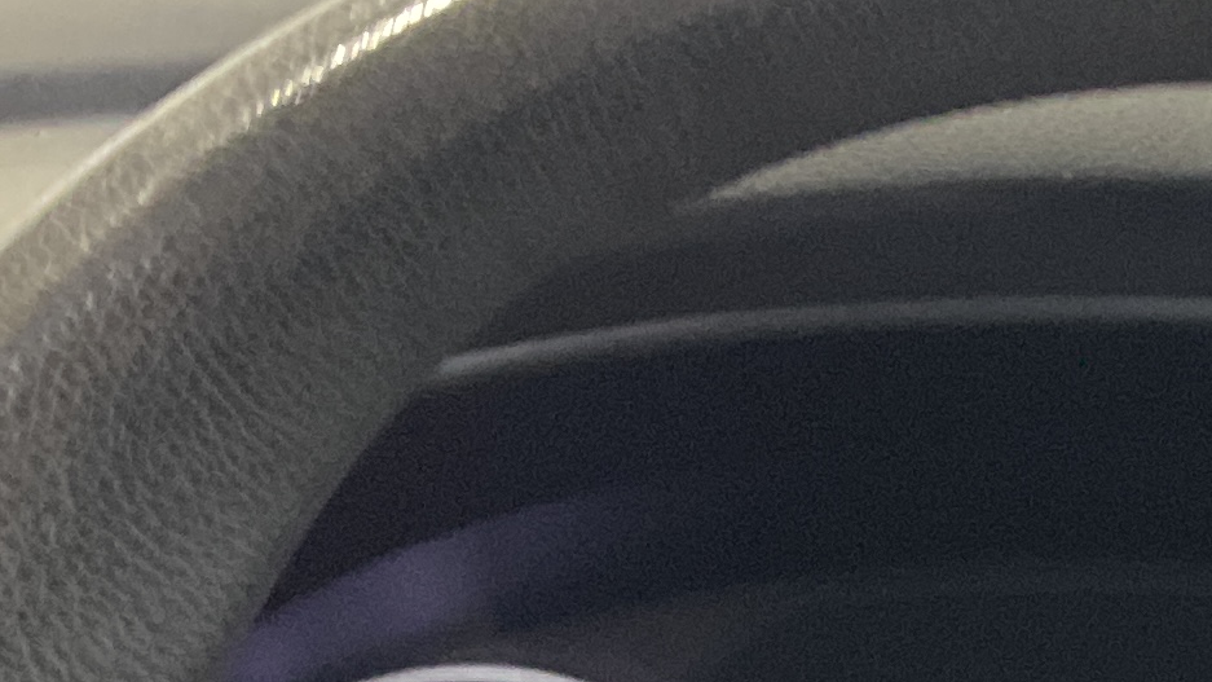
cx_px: 2049
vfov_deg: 8.3
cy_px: 1537
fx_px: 4371
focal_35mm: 136
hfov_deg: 14.3
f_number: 1.8
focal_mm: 3
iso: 320
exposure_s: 1/30
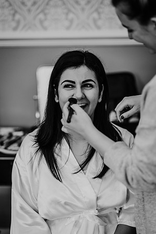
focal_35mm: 85
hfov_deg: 16.0
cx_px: 78
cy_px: 117
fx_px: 554
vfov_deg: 23.9
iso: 1000
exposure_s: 1/160
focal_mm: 85
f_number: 1.8
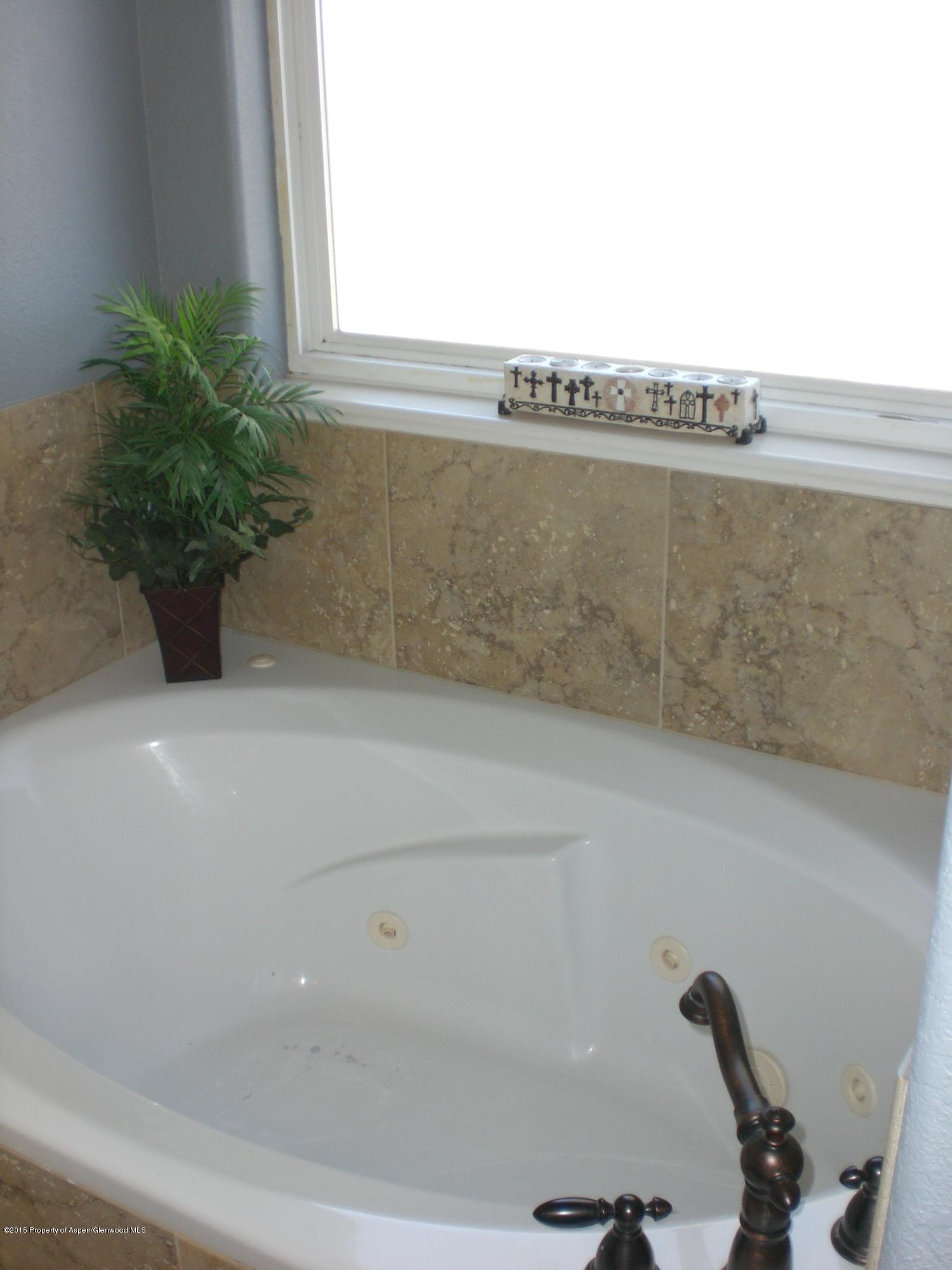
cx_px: 476
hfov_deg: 37.7
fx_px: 1393
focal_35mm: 38
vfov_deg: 49.0
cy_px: 635
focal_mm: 6.3
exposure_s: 1/125
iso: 100
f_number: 3.1
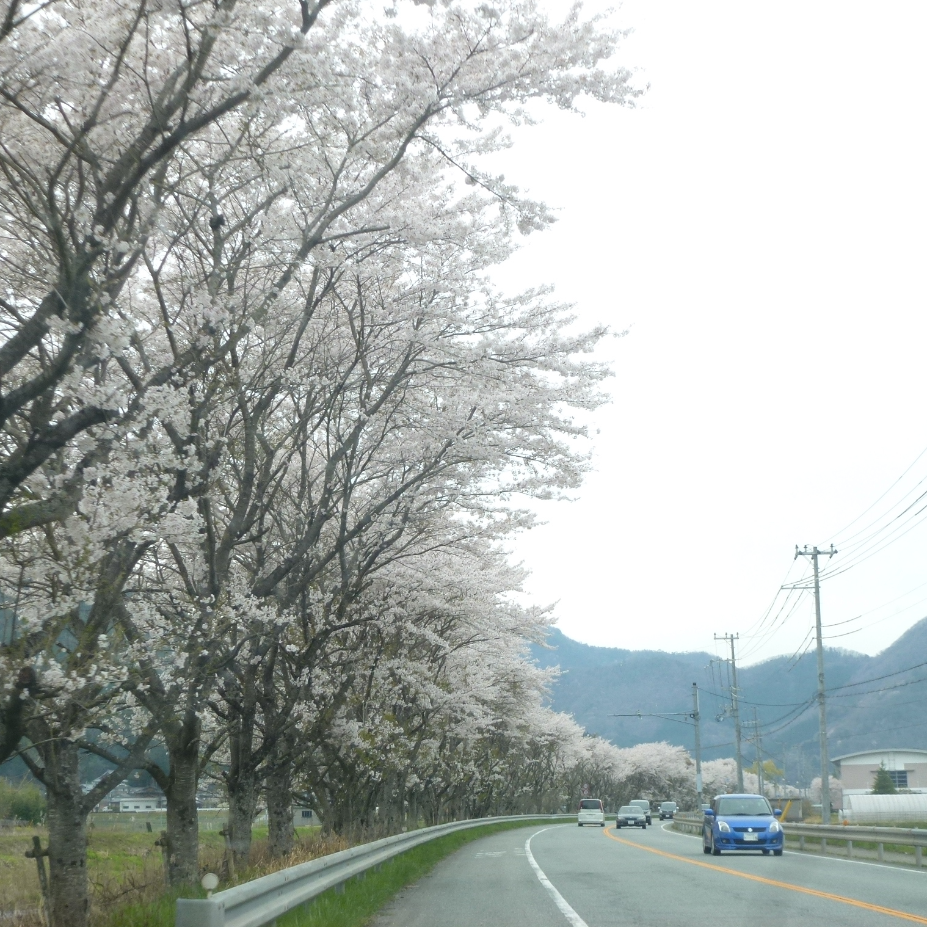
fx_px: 1878
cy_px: 459
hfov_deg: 27.7
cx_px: 367
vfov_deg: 27.7
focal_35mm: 62
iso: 100
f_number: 4.3
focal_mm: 9.4
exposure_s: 1/80
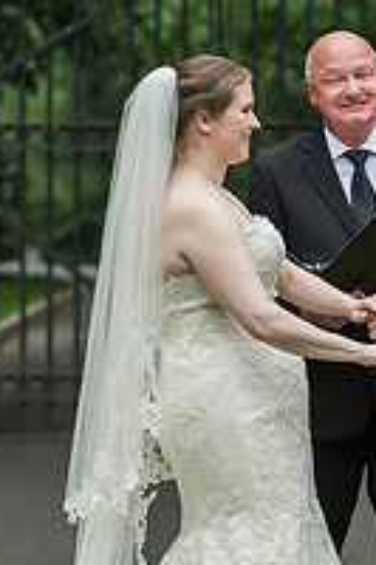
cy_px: 274
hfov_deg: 5.1
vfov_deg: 7.6
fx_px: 4237
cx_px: 314
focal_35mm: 270
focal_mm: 120
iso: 800
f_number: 4
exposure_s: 1/800
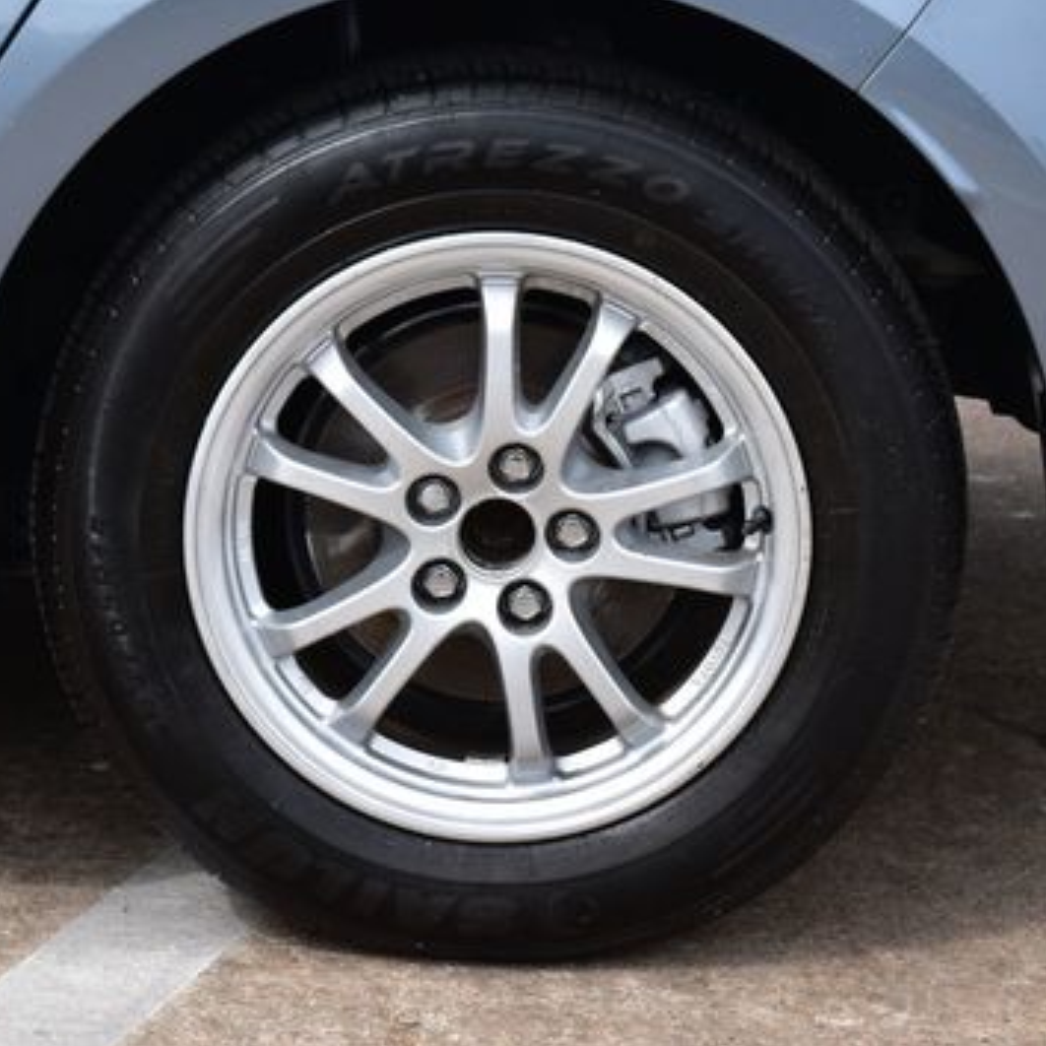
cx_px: 482
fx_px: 4334
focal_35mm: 127
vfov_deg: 13.8
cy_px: 434
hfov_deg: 13.8
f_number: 11
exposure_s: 1/400
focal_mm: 55
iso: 400
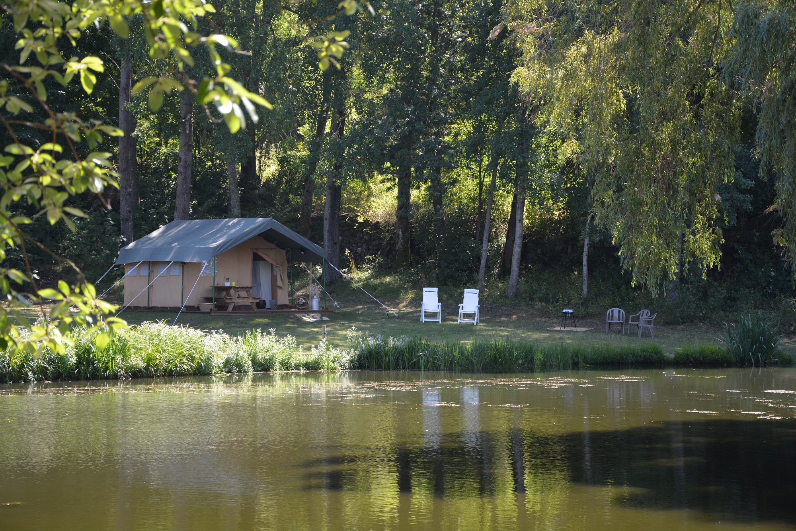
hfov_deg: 23.4
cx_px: 398
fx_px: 1923
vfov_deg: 15.7
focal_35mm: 87
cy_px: 266
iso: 200
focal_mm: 58
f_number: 5.6
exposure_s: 1/125
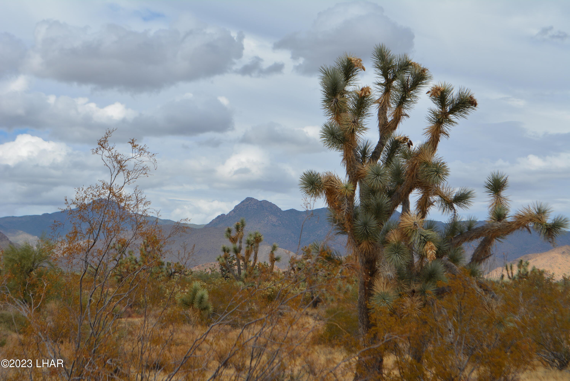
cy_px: 190
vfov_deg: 16.6
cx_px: 285
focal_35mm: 82
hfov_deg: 24.6
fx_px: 1307
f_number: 9
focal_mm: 55
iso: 100
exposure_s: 1/320
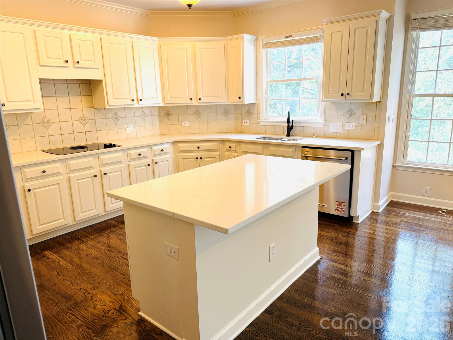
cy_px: 170
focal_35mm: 24
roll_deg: +1.0
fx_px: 314
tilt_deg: -11.8
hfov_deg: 71.6
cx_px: 226
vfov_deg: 56.8
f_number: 1.78
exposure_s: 1/120
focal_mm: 6.76
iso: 125
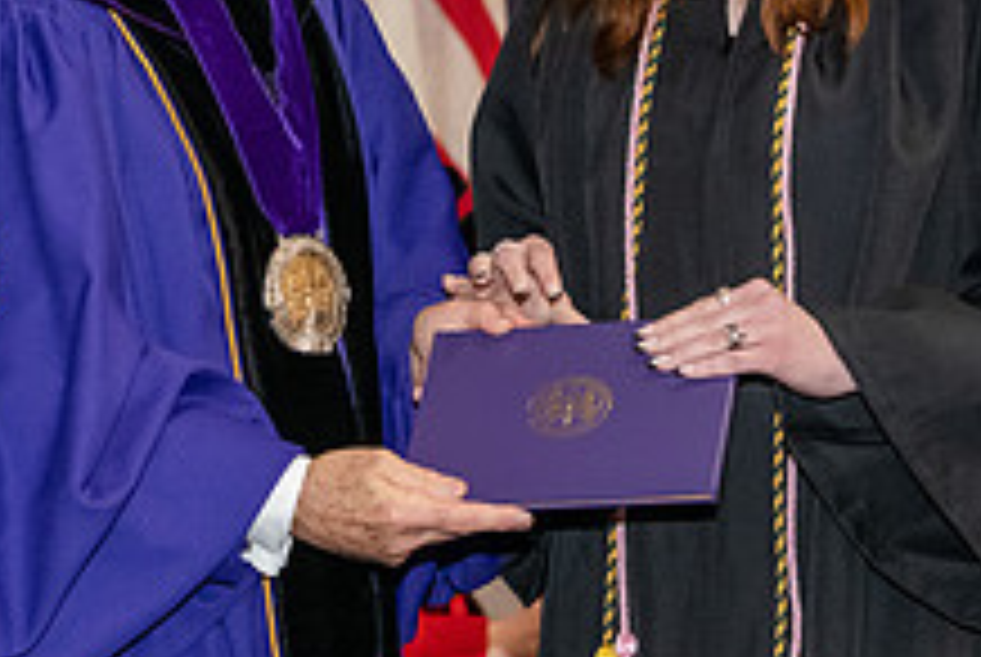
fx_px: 5075
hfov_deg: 11.0
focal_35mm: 186
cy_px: 2
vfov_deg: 7.4
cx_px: 306
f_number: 5
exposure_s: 1/200
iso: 2500
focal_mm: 70
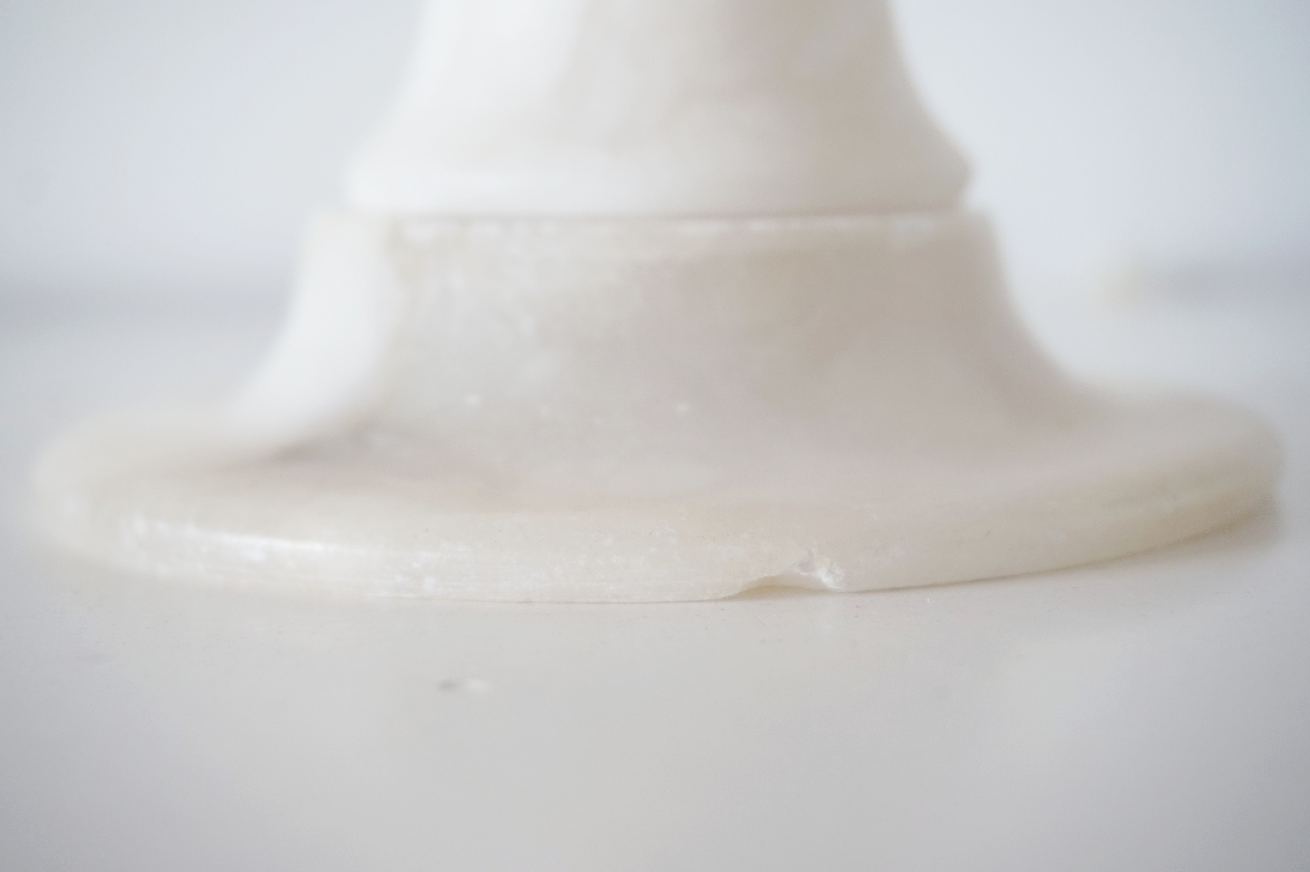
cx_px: 655
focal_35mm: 50
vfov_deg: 27.2
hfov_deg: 40.0
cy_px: 436
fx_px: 1800
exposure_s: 1/60
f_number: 5
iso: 320
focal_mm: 33
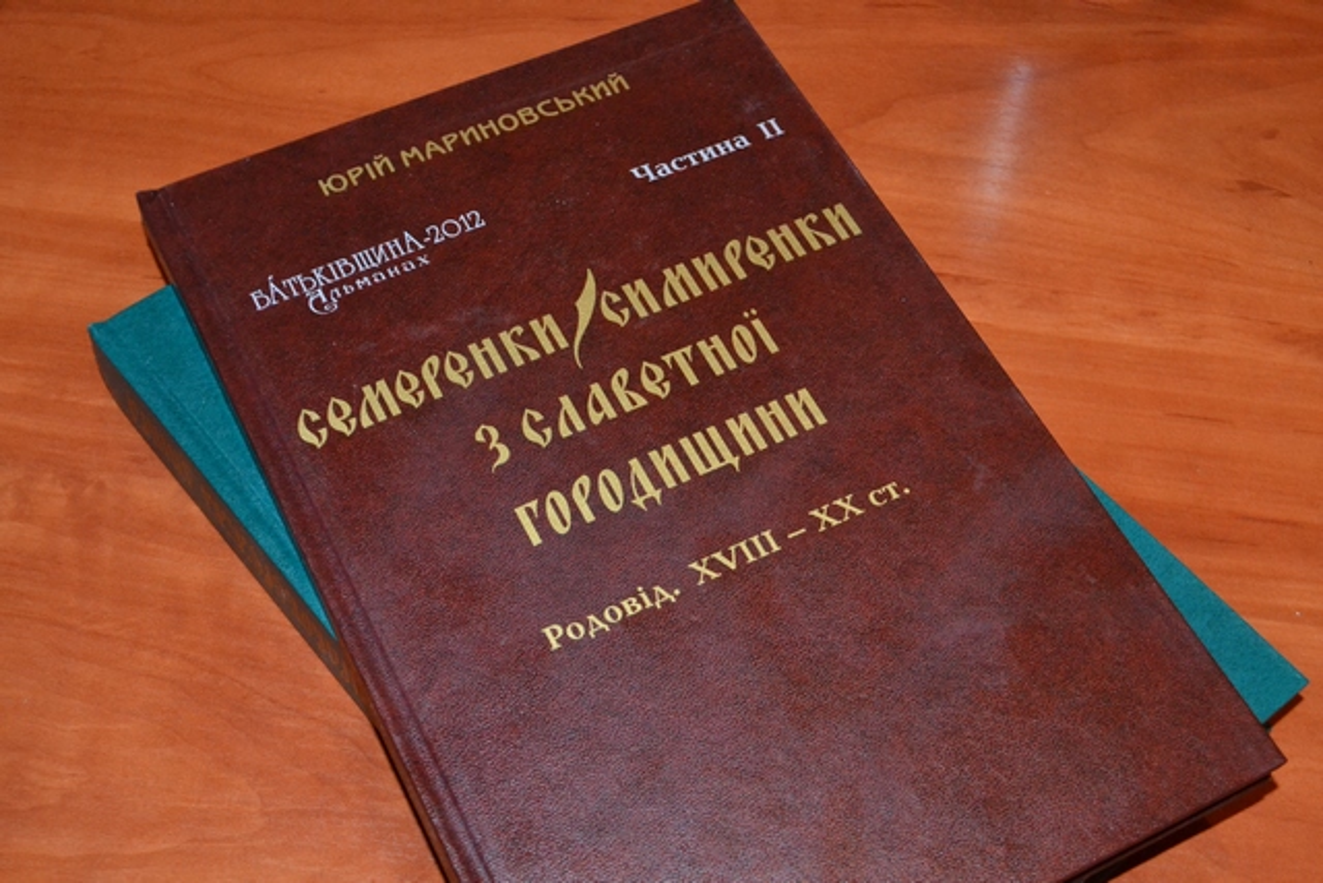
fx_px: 1875
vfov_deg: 26.5
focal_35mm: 51
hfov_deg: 38.9
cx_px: 662
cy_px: 442
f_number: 5
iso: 2800
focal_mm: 34
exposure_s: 1/60
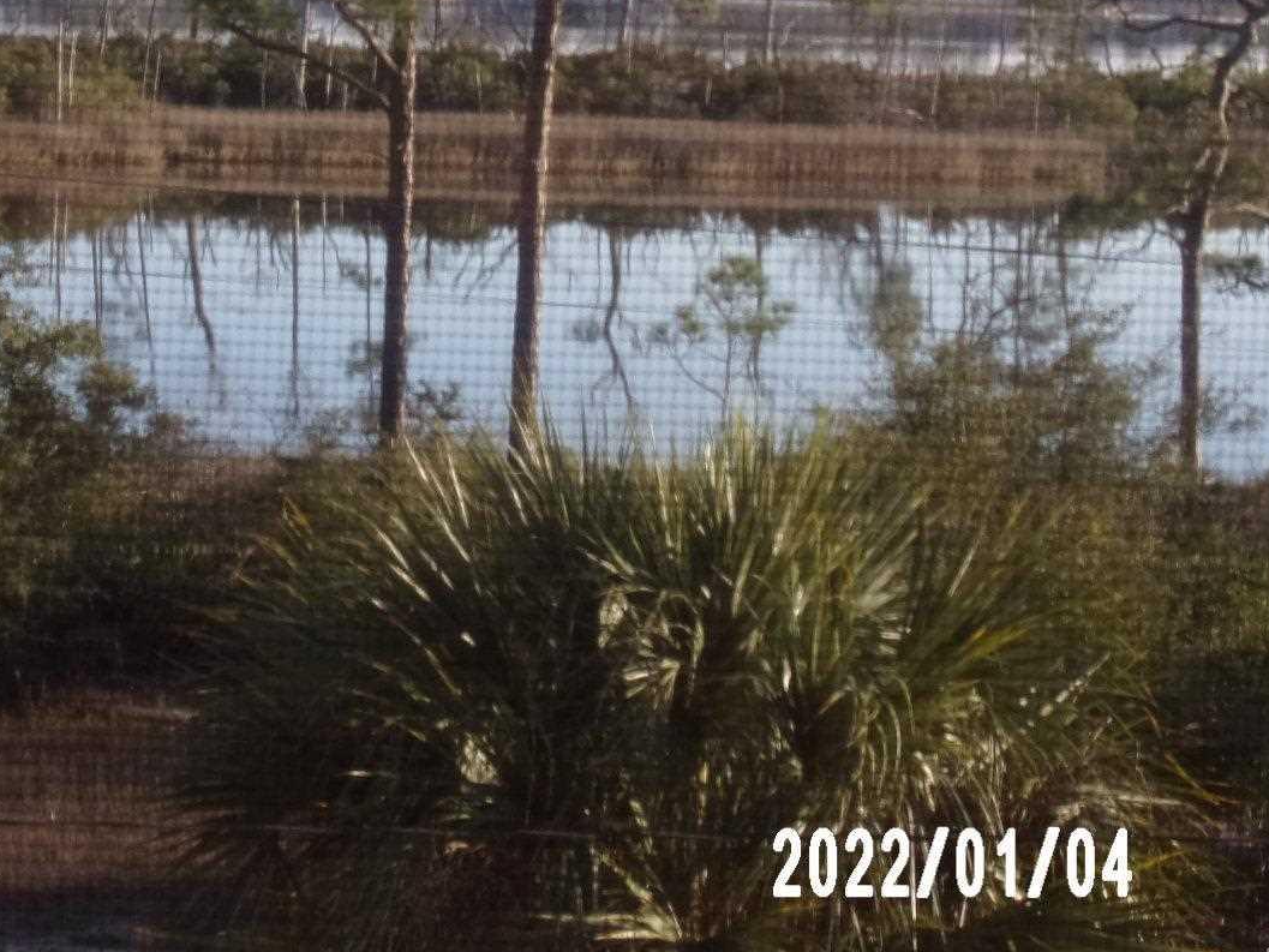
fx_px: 4546
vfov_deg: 11.9
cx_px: 243
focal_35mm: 124
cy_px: 145
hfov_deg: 15.8
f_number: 4.5
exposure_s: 1/220
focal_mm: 11.5
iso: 80
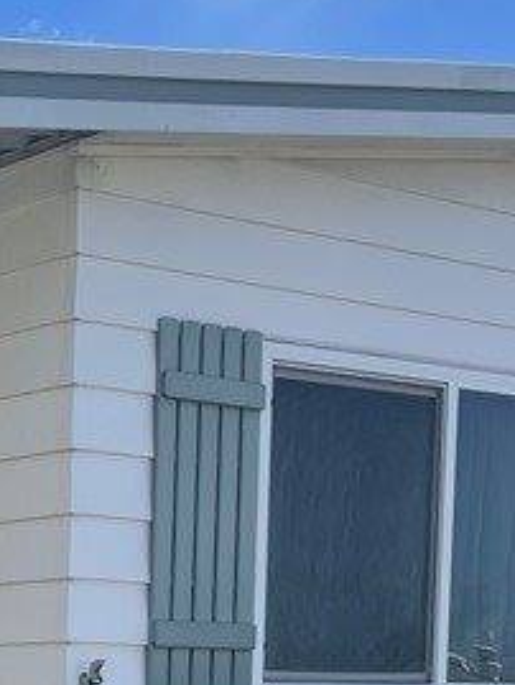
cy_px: 879
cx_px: -209
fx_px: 1962
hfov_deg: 14.2
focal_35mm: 99
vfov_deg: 18.5
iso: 32
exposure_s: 1/2747
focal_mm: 4.2
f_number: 1.6
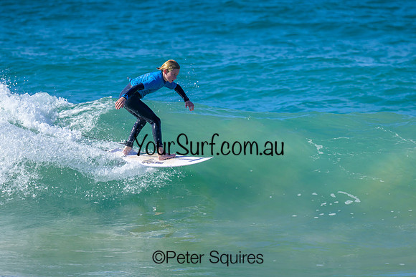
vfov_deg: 1.3
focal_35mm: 1098
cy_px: 135
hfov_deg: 1.9
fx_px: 12695
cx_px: 231
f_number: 6.3
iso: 450
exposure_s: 1/2000
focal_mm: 800
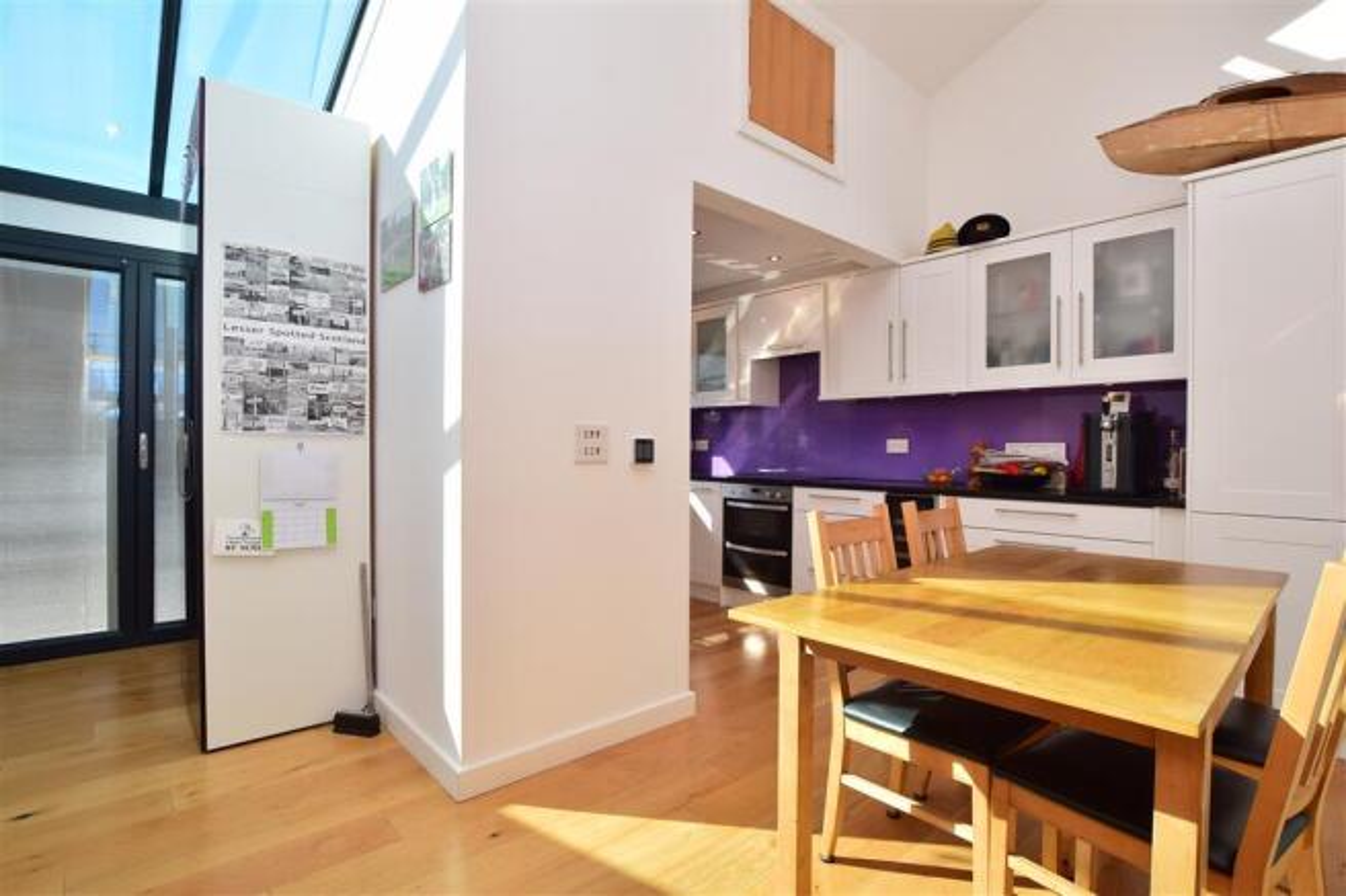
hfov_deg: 100.4
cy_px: 448
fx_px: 561
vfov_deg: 77.3
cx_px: 673
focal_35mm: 15
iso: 200
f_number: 8
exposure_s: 1/200
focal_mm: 10
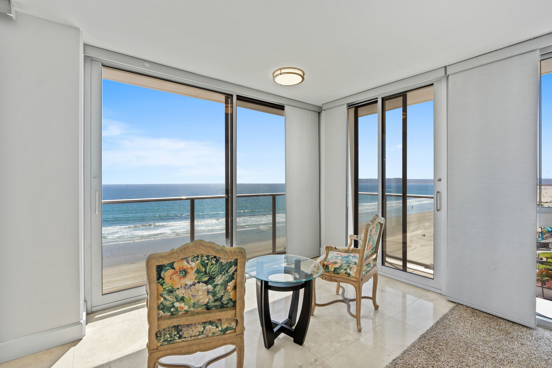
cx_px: 276
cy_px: 184
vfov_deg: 73.8
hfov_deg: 96.7
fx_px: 245
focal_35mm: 16
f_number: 9
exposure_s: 1/25
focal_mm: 16
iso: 100
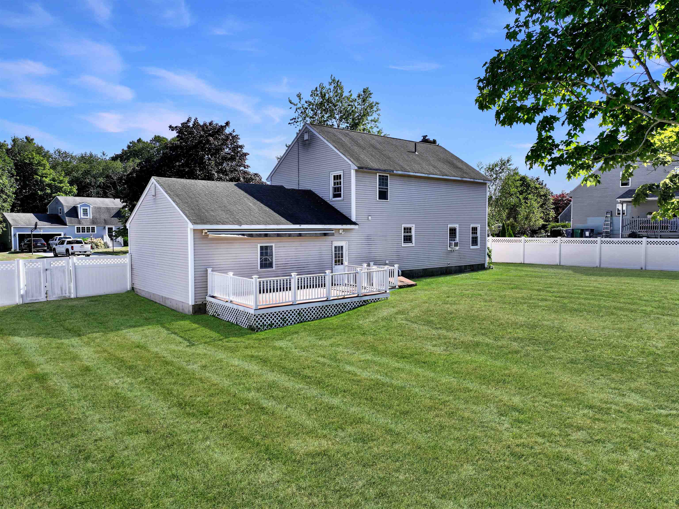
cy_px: 254
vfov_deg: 56.8
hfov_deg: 71.6
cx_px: 340
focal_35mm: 24
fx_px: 471
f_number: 2.8
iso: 130
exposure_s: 1/2000
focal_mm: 12.29
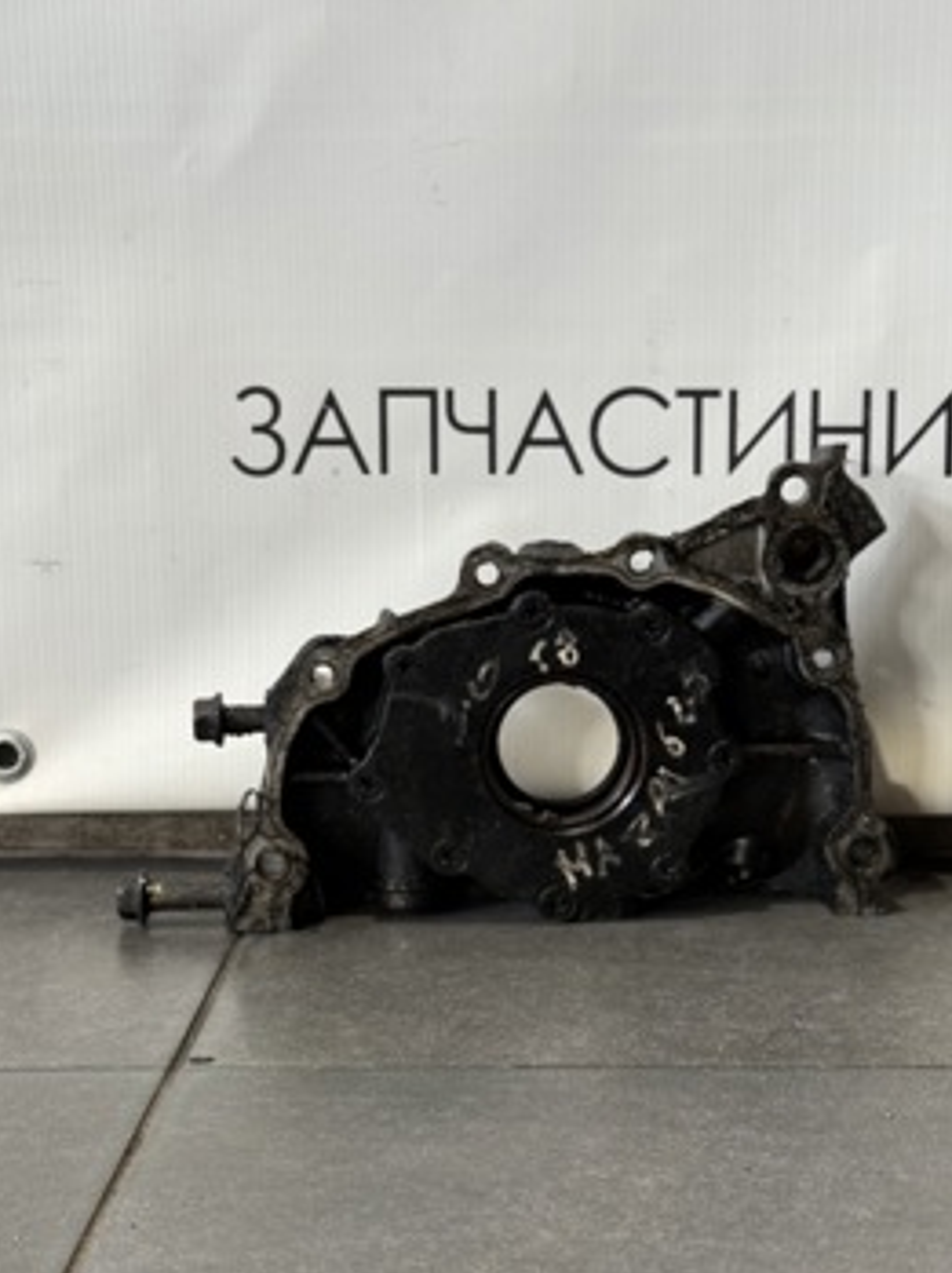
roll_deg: -0.6
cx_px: 571
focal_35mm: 66
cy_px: 697
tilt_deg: -11.1
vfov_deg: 29.4
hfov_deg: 22.2
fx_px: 2425
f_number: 1.78
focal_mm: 6.76
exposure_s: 1/50
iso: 50
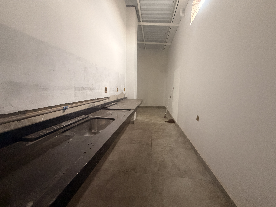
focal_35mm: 14
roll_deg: -0.9
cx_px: 138
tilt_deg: -8.2
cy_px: 104
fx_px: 112
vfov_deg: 85.7
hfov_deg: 102.1
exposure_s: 1/60
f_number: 2.2
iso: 800
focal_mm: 2.22
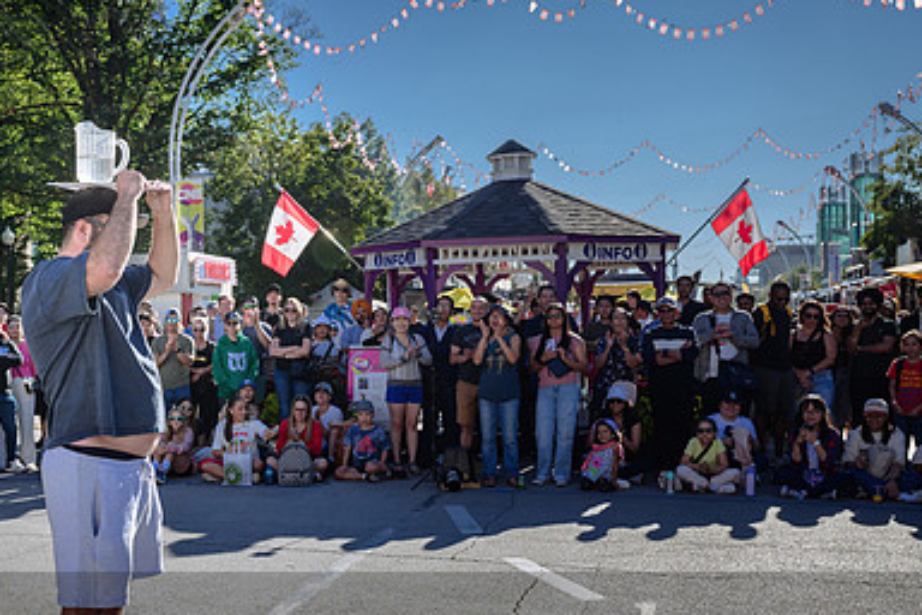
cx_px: 250
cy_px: 336
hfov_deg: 41.7
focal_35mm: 46
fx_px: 1178
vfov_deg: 29.2
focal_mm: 29
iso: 64
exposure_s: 1/250
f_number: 4
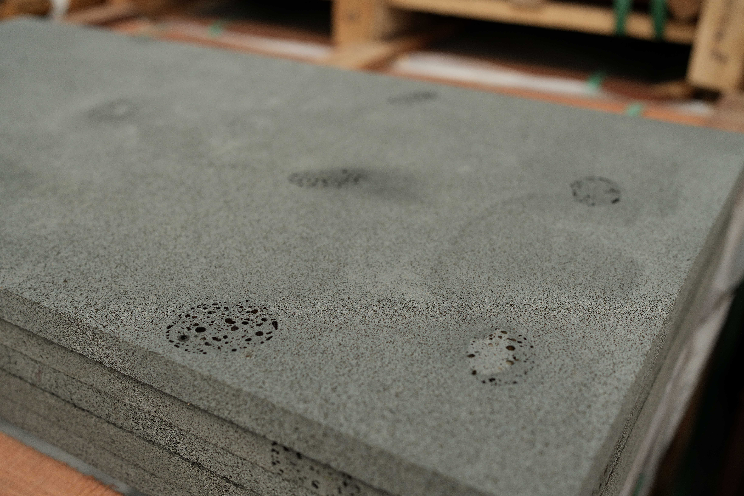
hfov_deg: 54.4
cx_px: 372
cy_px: 248
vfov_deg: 37.9
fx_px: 723
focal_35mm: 35
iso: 1000
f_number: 4
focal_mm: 35
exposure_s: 1/160
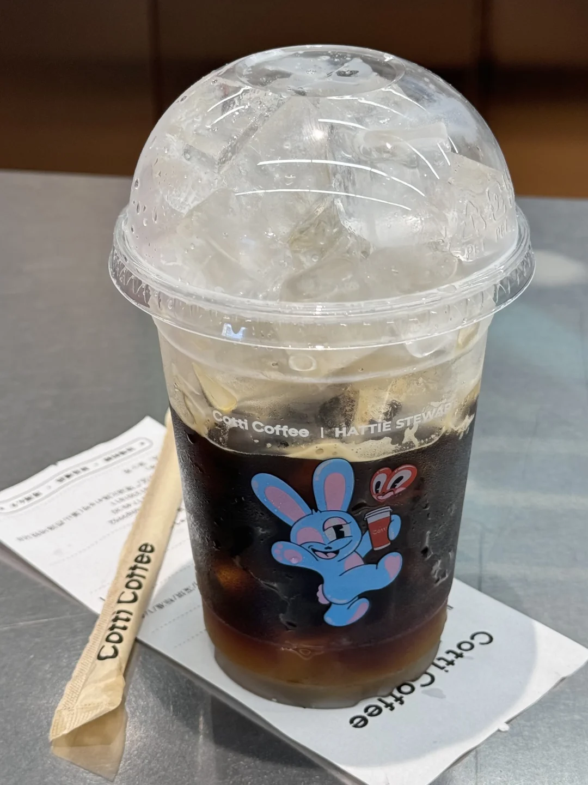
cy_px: 392
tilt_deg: -26.8
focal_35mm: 48
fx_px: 1087
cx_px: 294
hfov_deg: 30.3
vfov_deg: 39.7
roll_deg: -0.2
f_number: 1.78
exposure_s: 1/100
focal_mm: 6.76
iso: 64
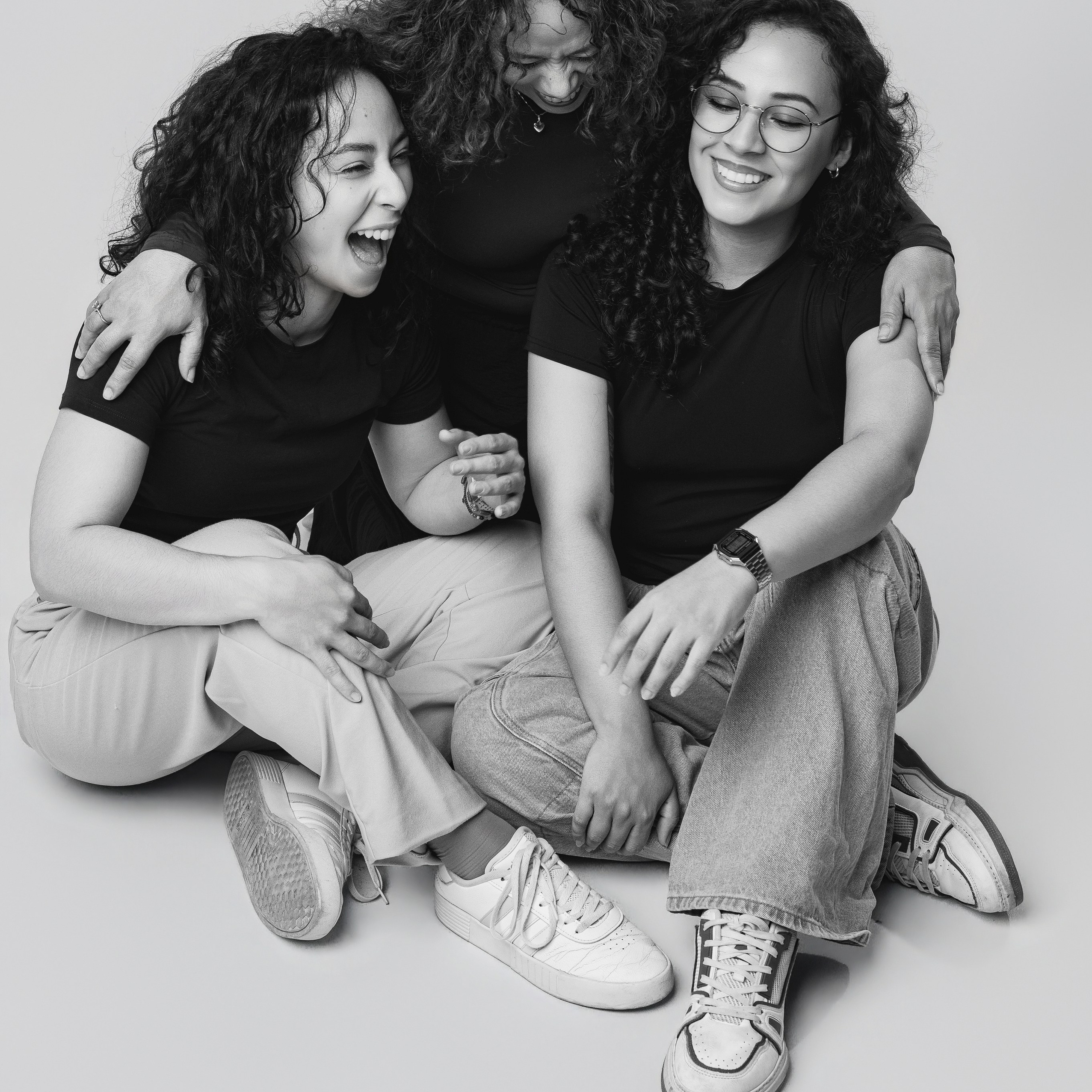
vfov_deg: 26.9
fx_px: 2284
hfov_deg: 26.9
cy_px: 462
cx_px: 547
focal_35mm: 64
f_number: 8
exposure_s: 1/125
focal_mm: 50
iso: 640
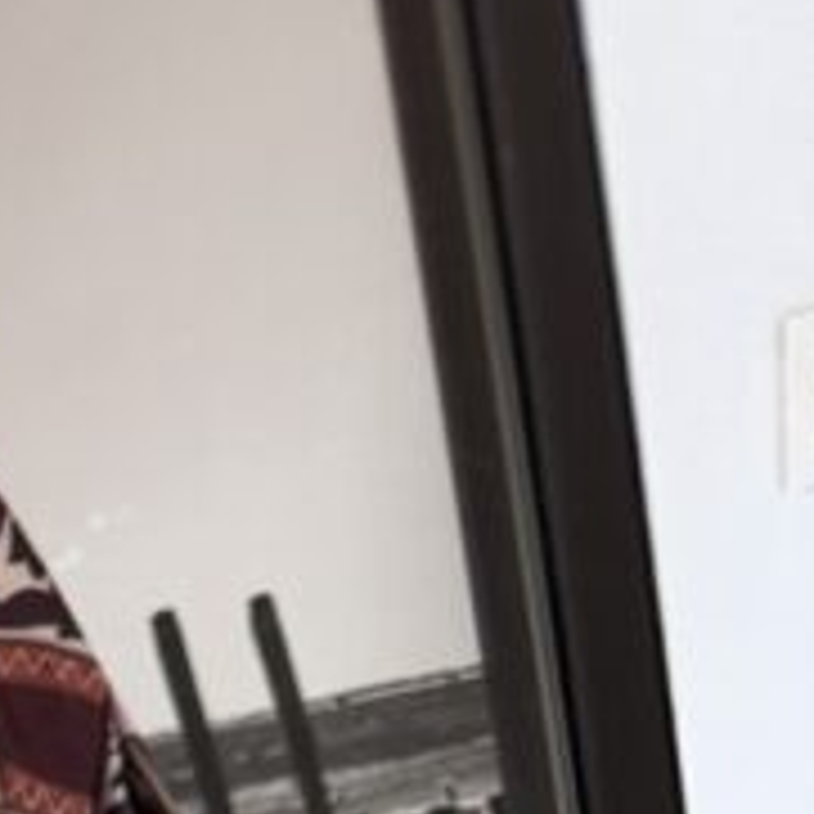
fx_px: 2501
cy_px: 1583
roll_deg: +21.2
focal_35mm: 94
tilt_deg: -39.8
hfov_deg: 16.4
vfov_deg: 15.2
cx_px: -508
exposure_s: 1/60
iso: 250
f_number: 1.78
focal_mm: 6.76
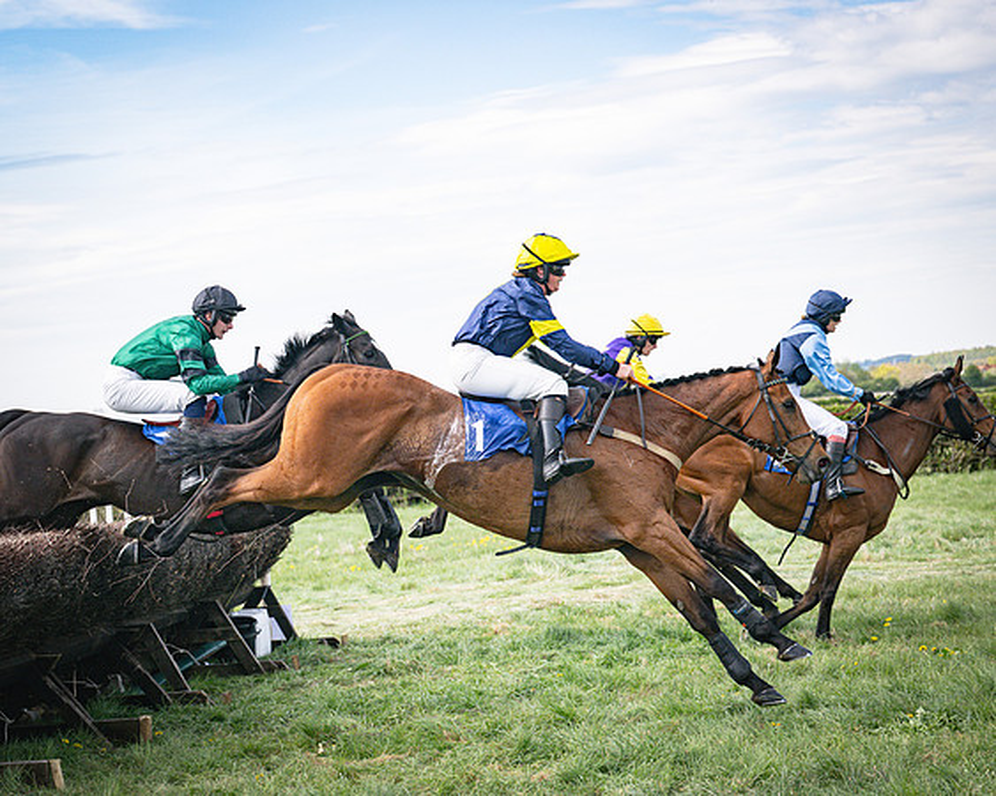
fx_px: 2323
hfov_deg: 24.2
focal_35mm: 79
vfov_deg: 19.4
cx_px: 430
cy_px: 398
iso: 400
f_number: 5
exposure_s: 1/2500
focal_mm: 70
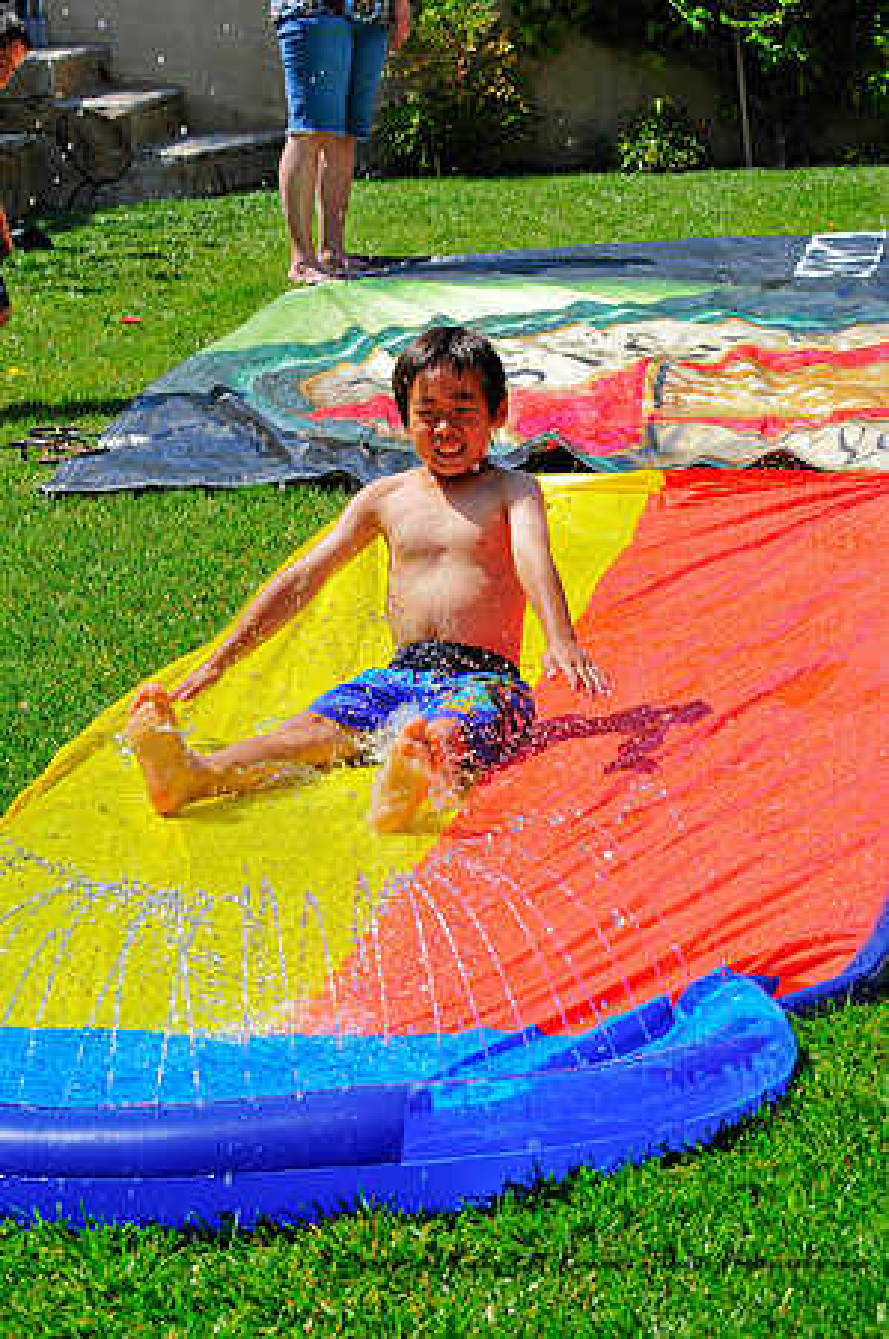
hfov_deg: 13.0
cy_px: 670
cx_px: 444
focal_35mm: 105
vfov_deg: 19.5
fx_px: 3898
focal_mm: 70
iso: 400
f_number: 9
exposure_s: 1/500
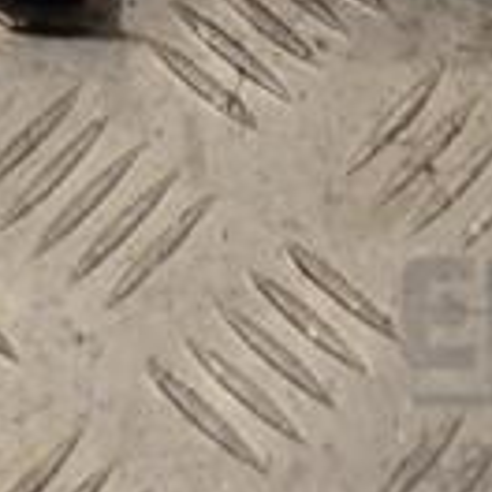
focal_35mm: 209
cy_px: -183
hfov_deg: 8.4
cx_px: 332
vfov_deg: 8.2
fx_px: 3361
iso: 250
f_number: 5.6
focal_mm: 36
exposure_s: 1/125
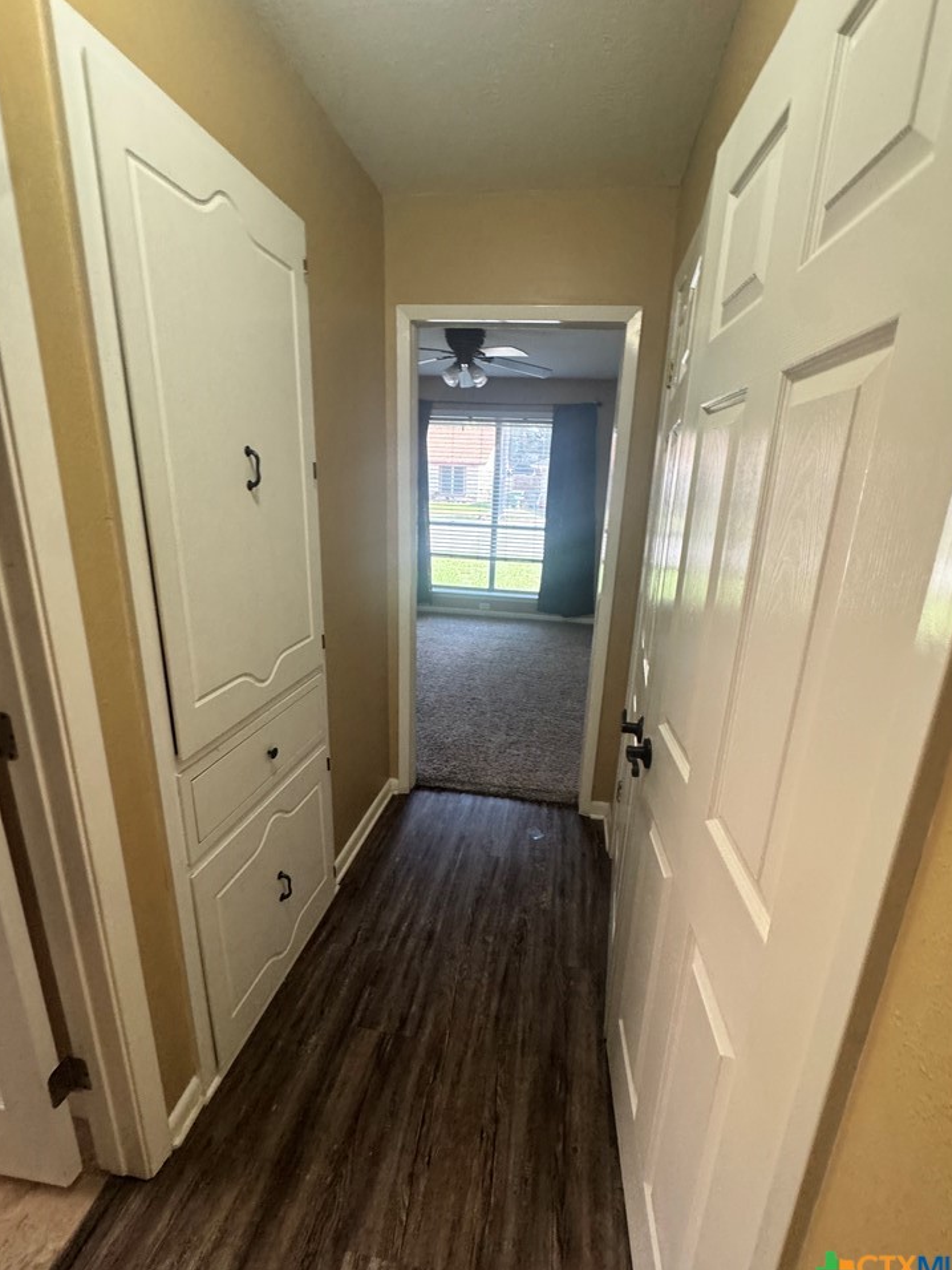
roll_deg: -3.2
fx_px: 550
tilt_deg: -15.1
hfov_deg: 81.7
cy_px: 635
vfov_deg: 98.2
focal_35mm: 15
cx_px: 497
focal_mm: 2.22
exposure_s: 1/60
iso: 320
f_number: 2.2
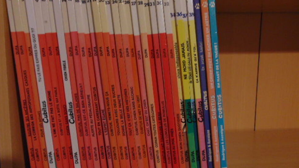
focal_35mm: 28
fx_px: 222
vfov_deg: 41.5
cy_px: 87
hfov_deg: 67.9
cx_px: 146
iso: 200
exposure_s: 1/30
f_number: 3
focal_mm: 4.5
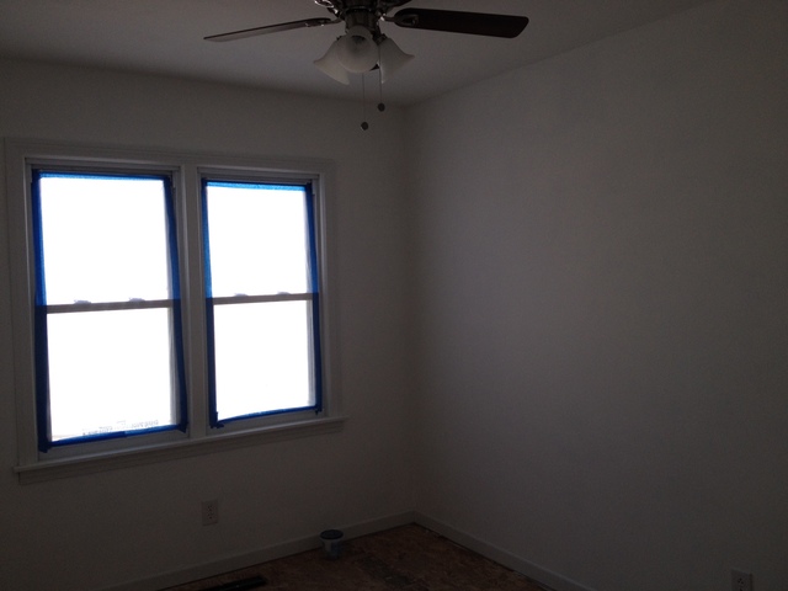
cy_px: 296
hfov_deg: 52.6
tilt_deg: -2.5
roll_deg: +1.3
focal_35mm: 35
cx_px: 394
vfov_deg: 40.7
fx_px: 797
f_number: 2.4
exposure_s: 1/155
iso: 50
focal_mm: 4.28
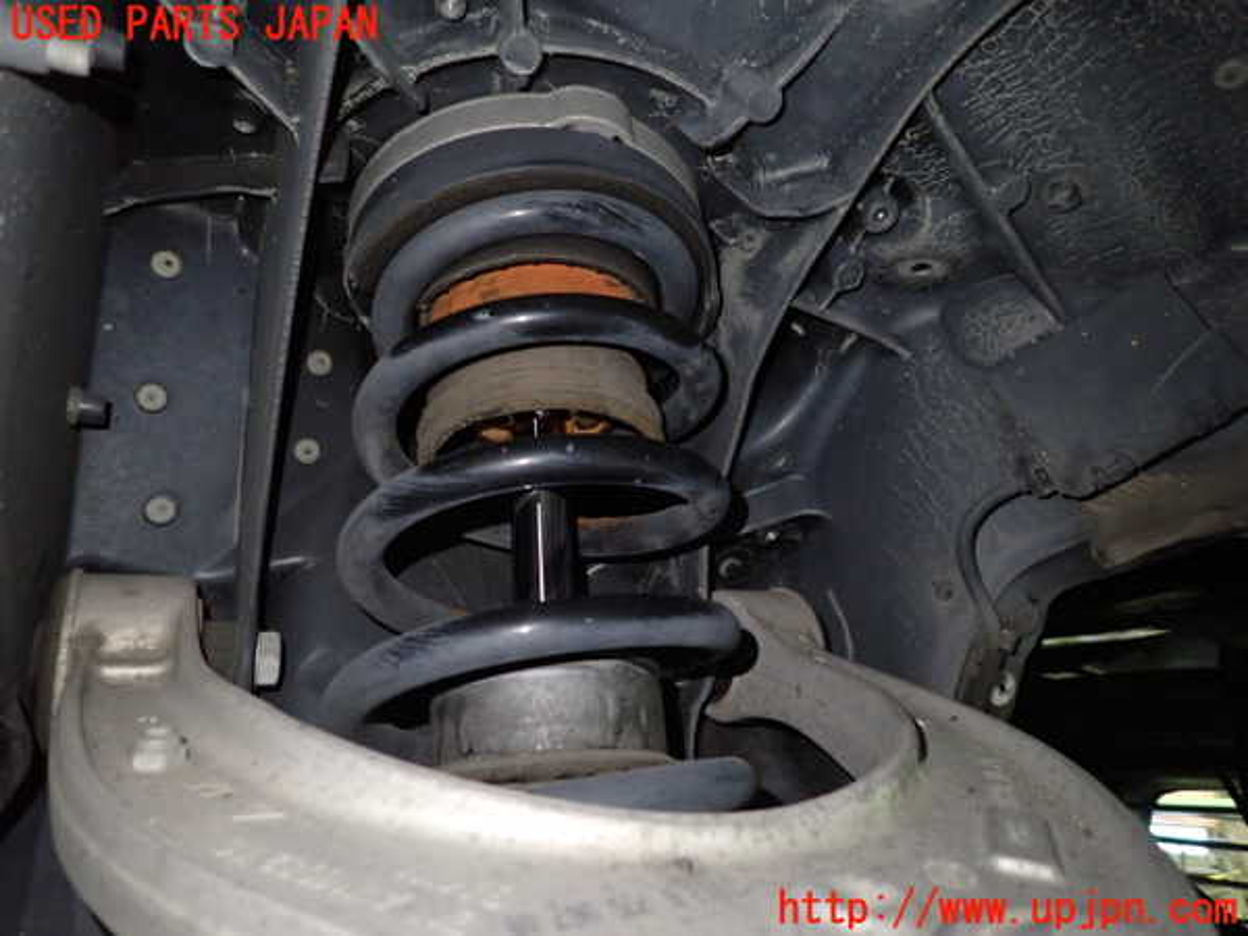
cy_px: 468
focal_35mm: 25
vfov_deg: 54.9
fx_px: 901
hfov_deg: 69.4
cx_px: 624
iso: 640
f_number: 2
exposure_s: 1/30
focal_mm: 4.5
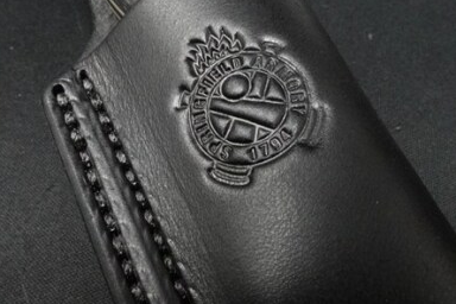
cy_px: 106
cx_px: 243
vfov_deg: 33.2
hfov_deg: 48.4
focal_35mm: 40
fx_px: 507
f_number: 11
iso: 2500
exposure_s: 1/30
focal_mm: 9
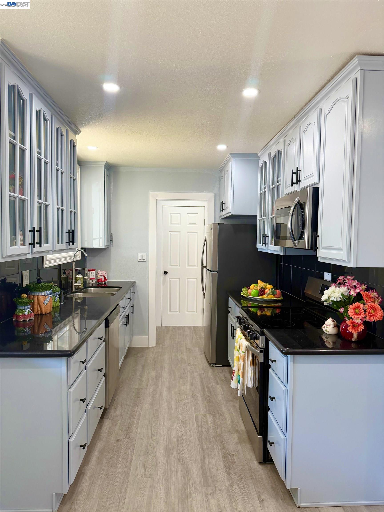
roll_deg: -0.1
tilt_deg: -3.6
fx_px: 355
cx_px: 192
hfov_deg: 56.8
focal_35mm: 24
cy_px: 256
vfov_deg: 71.6
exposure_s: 1/121
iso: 160
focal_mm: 6.76
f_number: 1.78
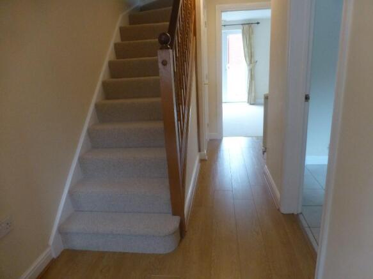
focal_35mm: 24
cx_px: 186
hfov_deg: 71.6
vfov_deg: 56.8
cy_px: 140
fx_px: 259
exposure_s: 1/50
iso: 400
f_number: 3.3
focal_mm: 4.3
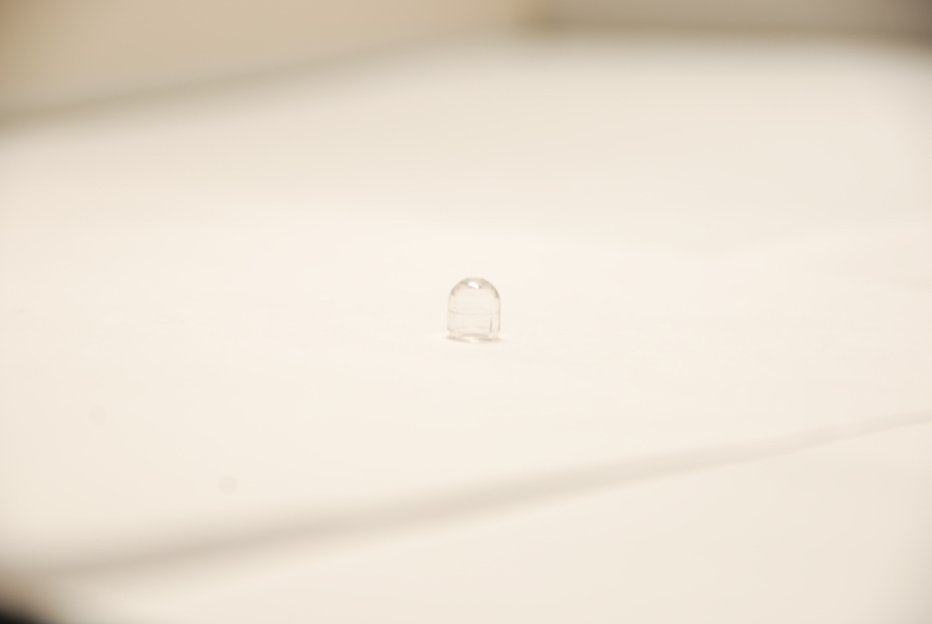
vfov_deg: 4.6
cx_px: 466
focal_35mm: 300
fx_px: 7774
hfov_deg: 6.9
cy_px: 312
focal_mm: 200
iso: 100
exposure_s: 1/3
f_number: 5.6
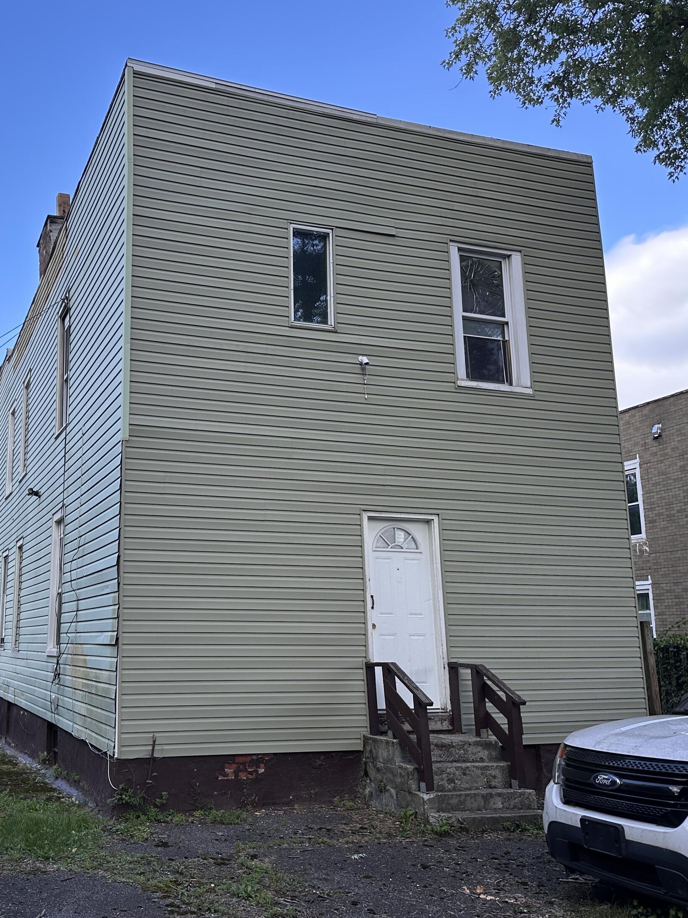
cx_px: 176
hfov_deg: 41.7
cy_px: 461
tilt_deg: +10.7
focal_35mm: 33
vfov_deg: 55.4
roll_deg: -0.8
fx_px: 875
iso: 80
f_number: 1.78
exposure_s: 1/935
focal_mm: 6.86
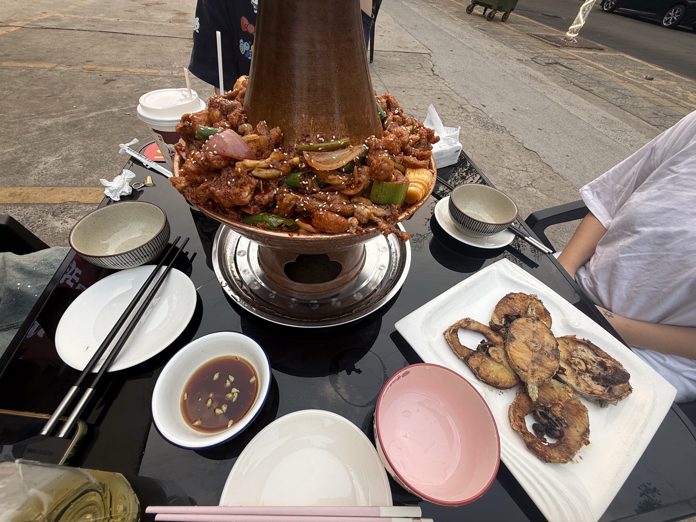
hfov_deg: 102.1
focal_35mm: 14
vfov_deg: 85.7
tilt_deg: -47.2
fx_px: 281
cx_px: 348
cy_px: 261
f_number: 2.2
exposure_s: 1/121
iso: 50
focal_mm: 2.22
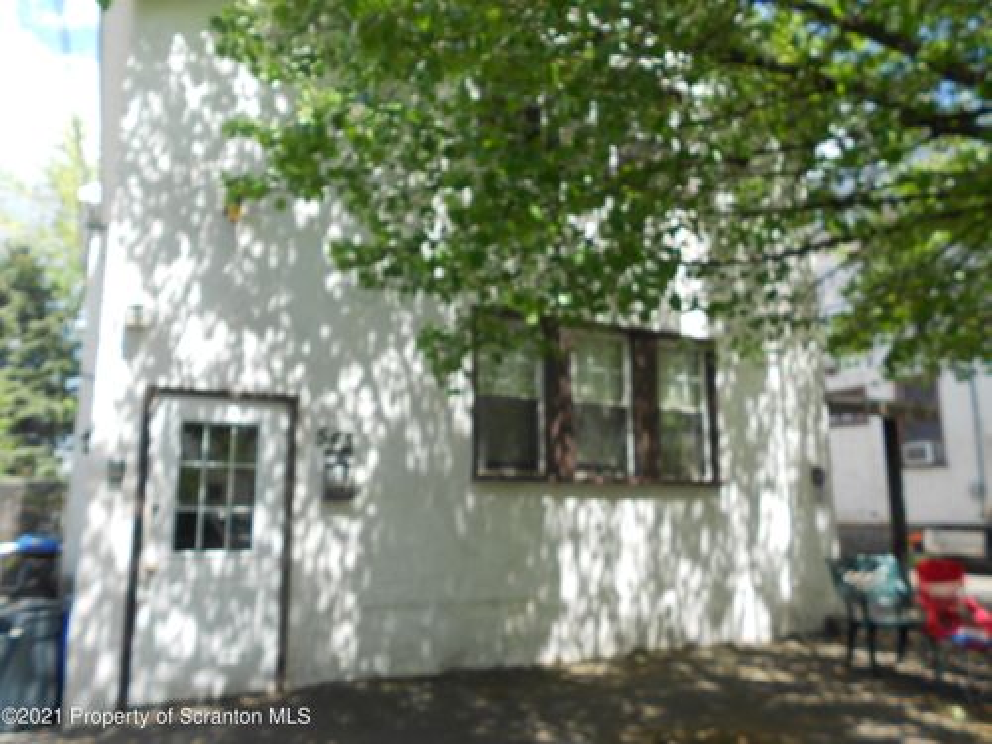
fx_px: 745
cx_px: 496
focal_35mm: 26
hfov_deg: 67.3
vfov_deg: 53.1
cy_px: 372
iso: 80
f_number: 3.2
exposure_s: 1/250
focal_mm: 4.6
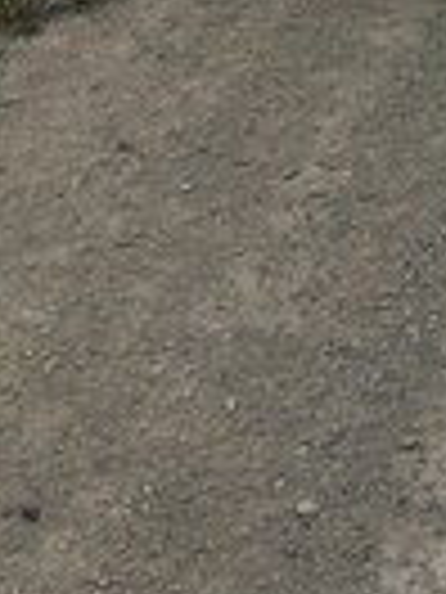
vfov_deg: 16.6
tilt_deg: -11.0
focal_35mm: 109
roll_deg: -1.6
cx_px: 685
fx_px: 1873
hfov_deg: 12.8
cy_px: -274
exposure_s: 1/912
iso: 32
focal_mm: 4.15
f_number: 2.2
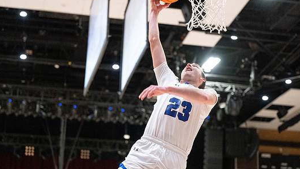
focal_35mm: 81
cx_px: 163
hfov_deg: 26.2
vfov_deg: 14.9
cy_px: 98
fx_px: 644
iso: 6400
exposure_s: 1/500
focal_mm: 70
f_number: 2.8
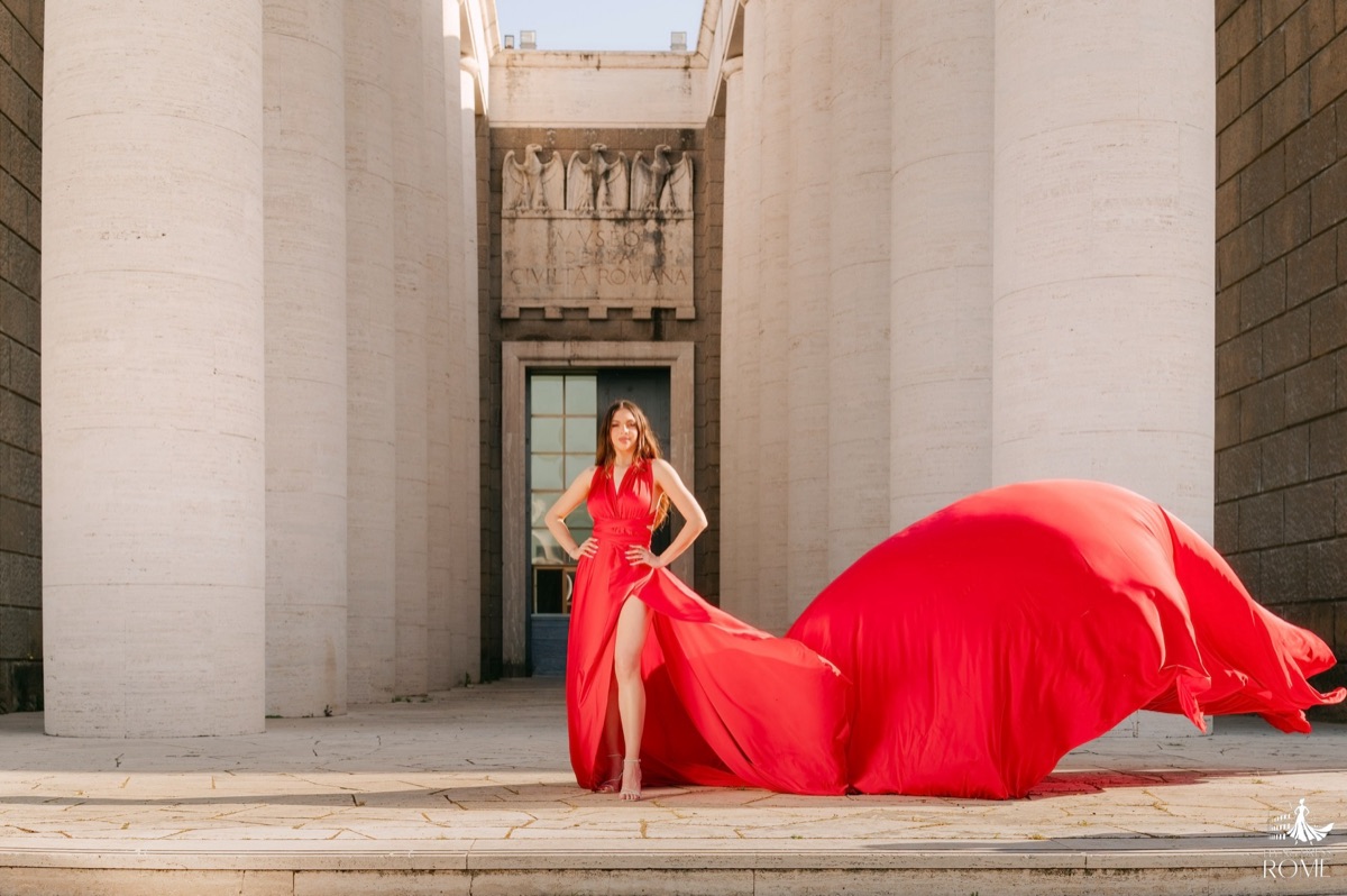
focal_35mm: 37
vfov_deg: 35.9
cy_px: 448
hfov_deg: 51.9
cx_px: 674
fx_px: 1383
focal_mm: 37
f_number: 4.5
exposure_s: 1/1250
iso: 200
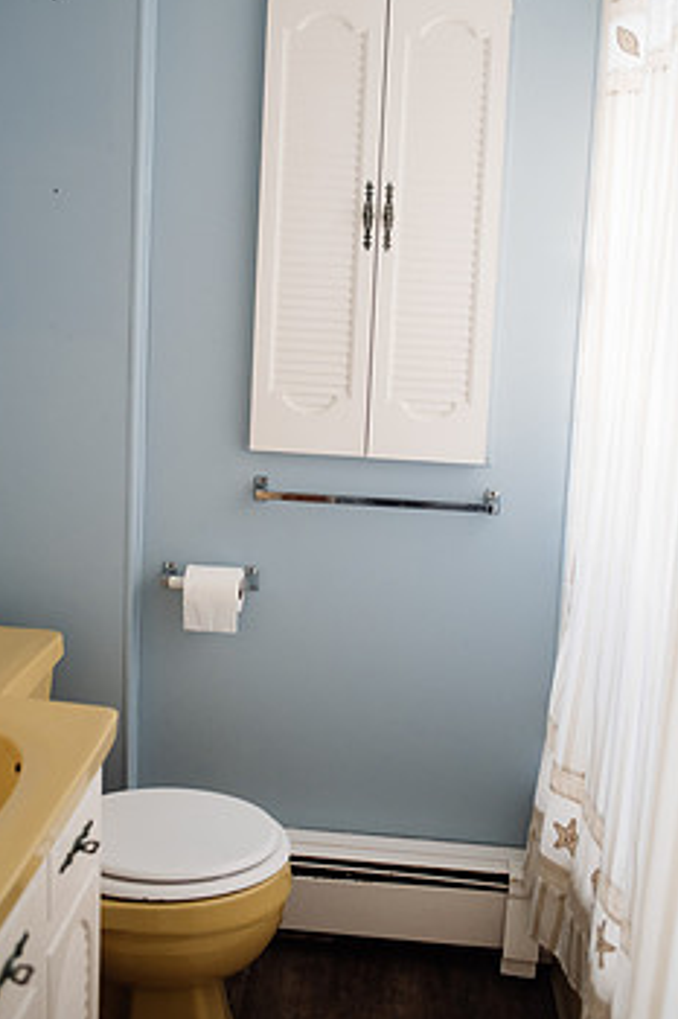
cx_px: 300
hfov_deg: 29.8
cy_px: 402
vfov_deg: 43.4
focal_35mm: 45
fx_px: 1272
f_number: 2.8
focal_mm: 35
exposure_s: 1/100
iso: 1600
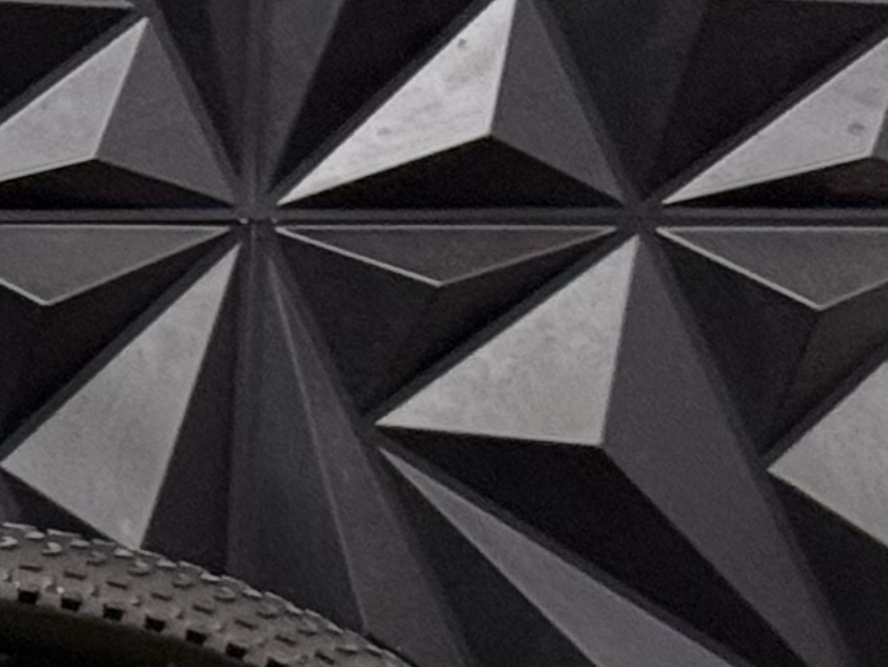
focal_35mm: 290
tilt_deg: -9.7
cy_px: 527
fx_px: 7443
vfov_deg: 5.1
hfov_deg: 6.3
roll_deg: -0.2
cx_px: -1733
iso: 200
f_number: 1.78
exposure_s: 1/60
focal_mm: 6.76
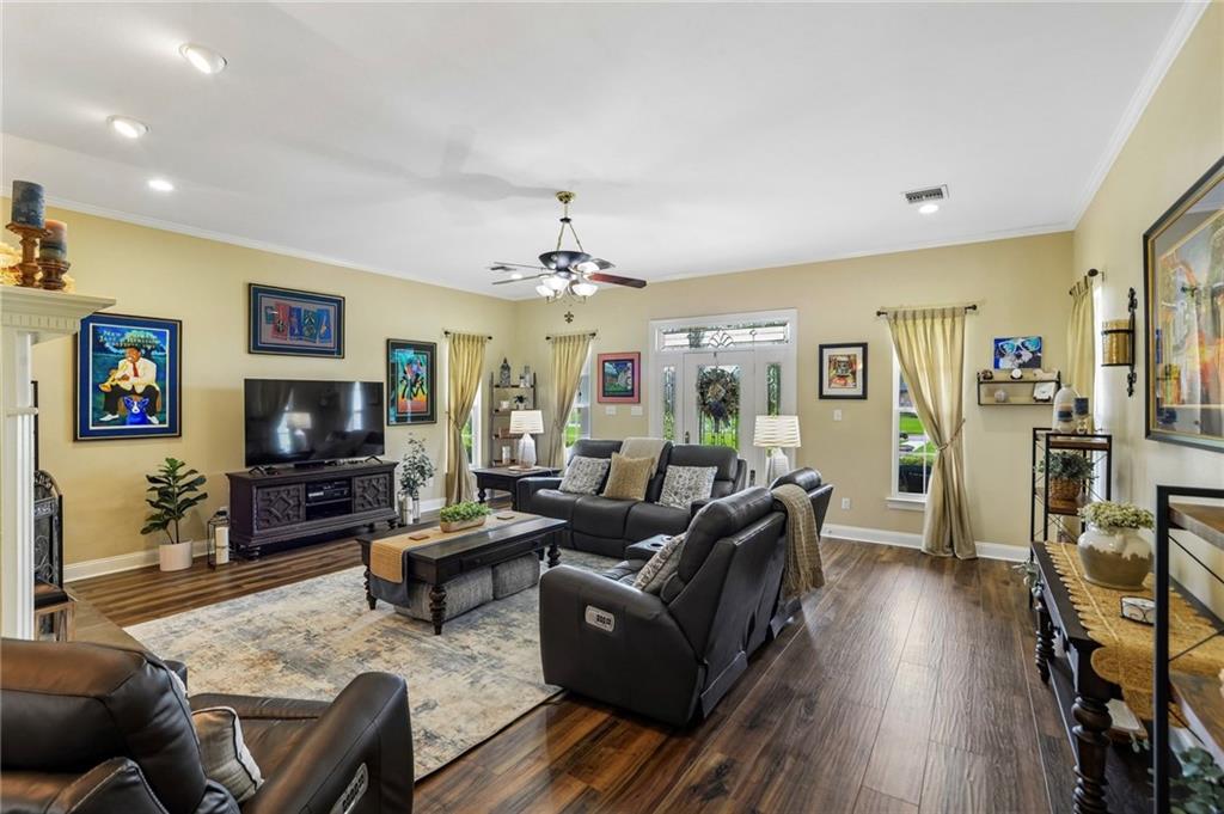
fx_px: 510
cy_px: 407
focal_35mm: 15
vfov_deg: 77.2
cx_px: 612
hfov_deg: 100.4
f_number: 11
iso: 400
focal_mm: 15
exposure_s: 1/4
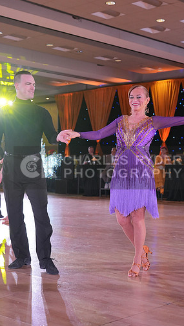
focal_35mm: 60
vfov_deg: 34.9
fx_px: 520
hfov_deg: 20.1
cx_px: 103
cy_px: 168
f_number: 4
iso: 2000
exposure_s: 1/400
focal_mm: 50
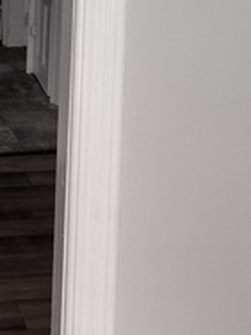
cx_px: 11
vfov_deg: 19.0
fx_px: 928
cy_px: -95
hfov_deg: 15.2
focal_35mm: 96
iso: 107
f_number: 1.7
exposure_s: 1/60
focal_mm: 4.71
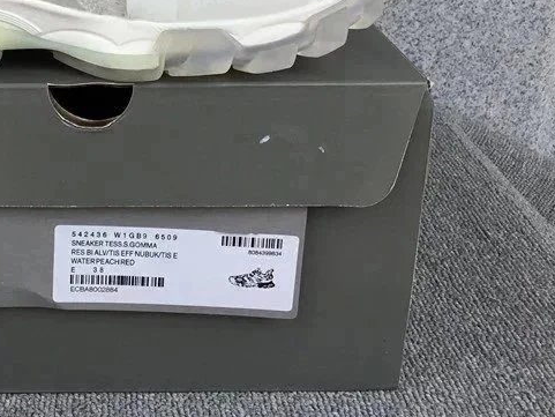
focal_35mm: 58
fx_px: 930
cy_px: 53
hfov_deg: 32.1
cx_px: 89
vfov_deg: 24.6
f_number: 2.4
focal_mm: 3.3
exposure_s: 1/479
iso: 25
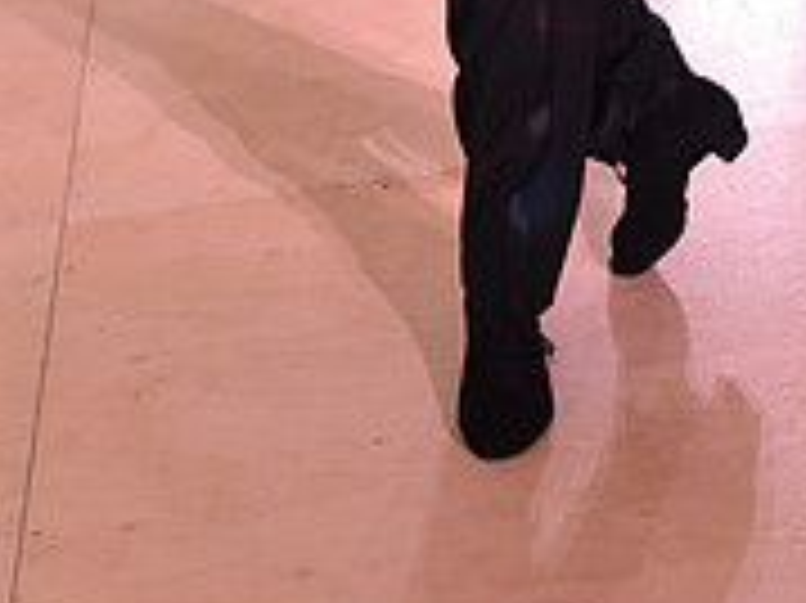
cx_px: 646
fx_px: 2466
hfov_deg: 18.4
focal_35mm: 106
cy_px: -477
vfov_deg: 12.7
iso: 2500
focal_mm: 34
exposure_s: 1/250
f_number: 7.1
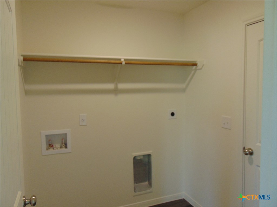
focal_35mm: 27
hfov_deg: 65.3
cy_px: 104
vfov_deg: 51.4
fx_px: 216
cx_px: 138
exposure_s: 1/30
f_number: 3
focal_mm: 4.9
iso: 100
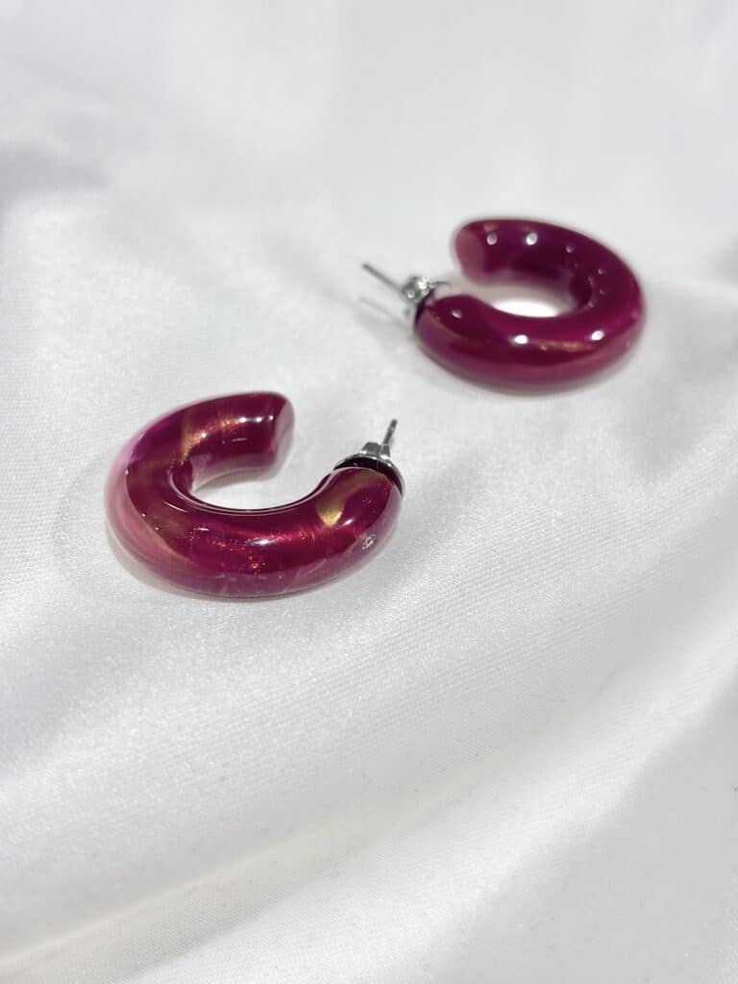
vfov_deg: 36.8
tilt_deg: -29.2
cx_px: 369
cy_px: 492
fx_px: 1478
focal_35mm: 52
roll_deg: +1.1
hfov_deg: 28.0
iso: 32
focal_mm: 5.96
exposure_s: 1/256
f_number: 1.6
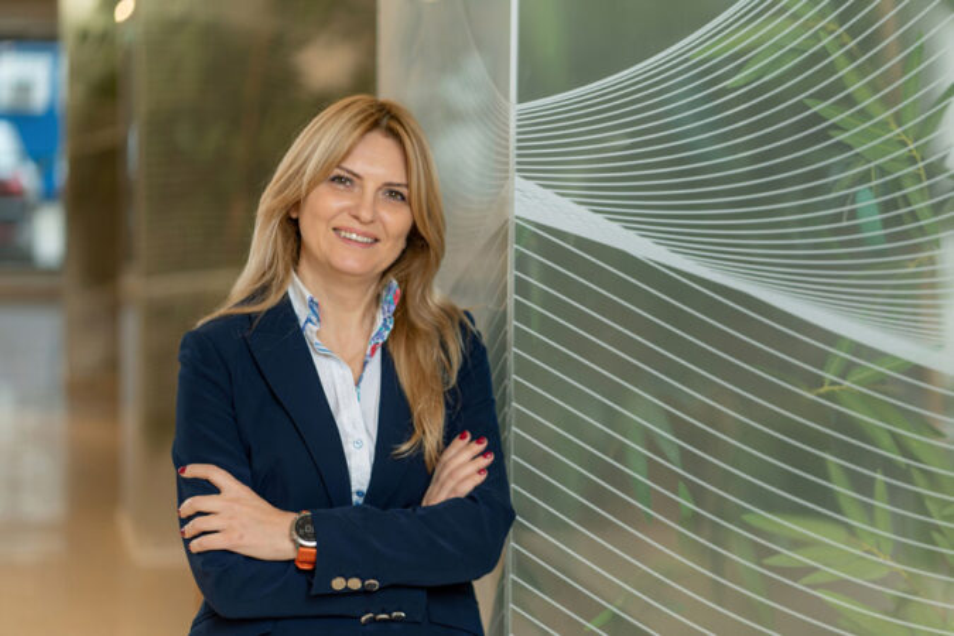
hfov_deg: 23.9
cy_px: 318
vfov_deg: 16.1
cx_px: 477
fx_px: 2252
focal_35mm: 85
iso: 100
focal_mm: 85
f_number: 2
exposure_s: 1/200
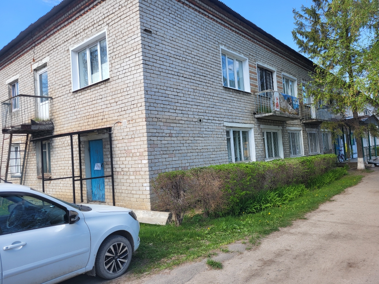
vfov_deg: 53.1
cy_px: 142
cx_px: 190
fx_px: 285
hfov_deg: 67.3
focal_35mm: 26
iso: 40
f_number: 1.8
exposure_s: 1/914
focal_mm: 5.4
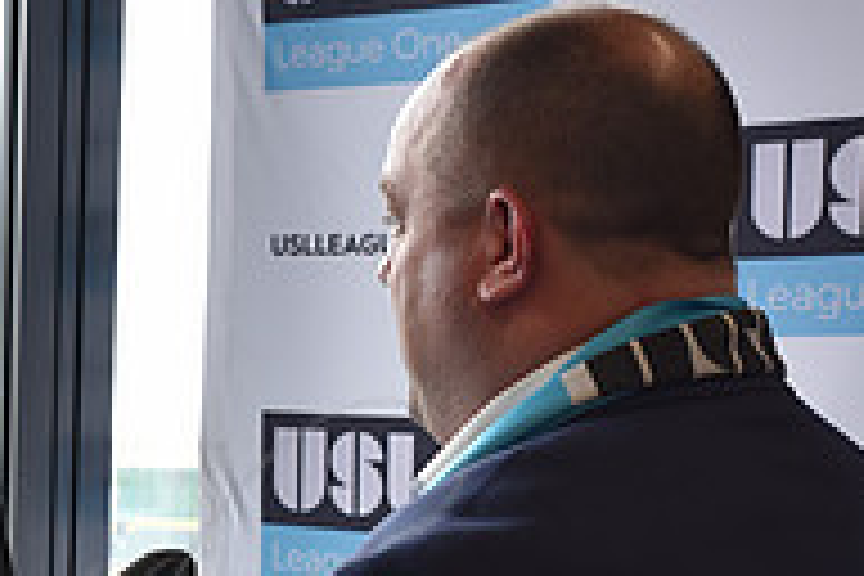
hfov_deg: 17.5
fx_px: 2616
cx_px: -284
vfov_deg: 12.3
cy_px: 691
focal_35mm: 109
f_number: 5
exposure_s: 1/100
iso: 400
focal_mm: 36
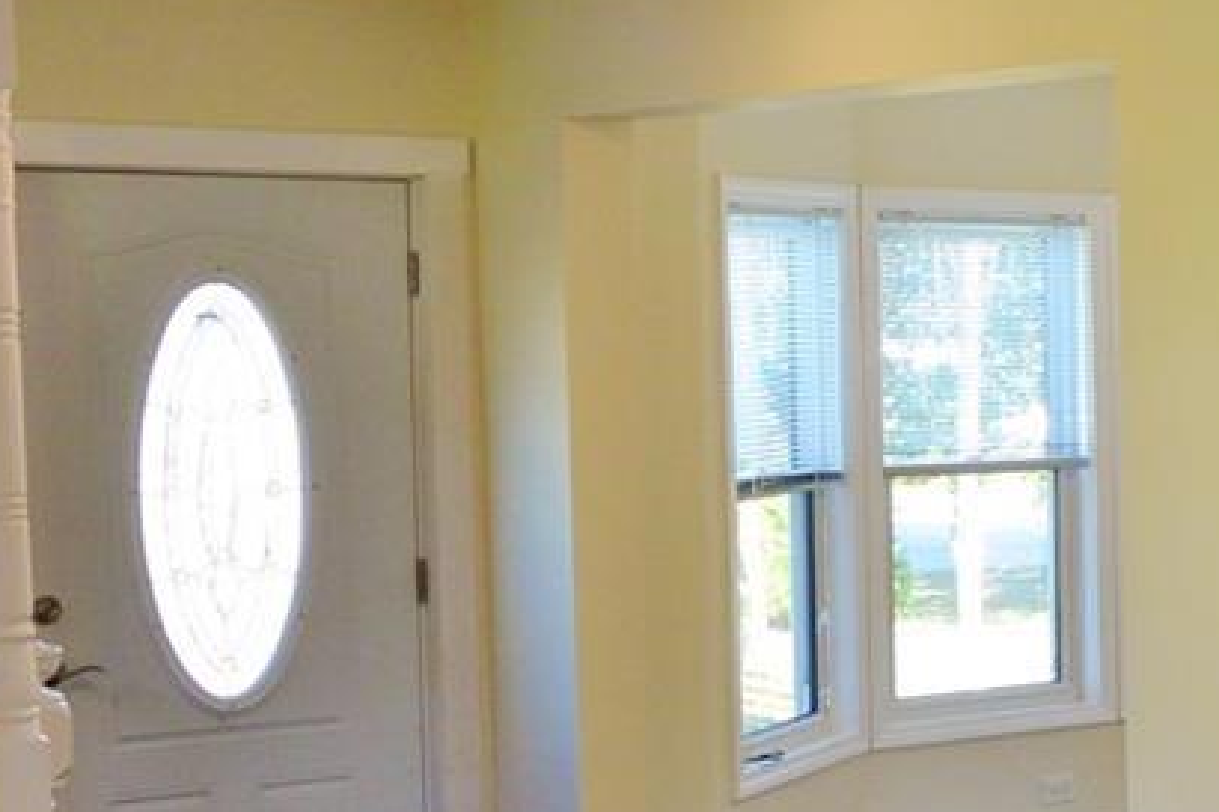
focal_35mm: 80
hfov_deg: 23.7
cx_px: 1359
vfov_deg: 17.0
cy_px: 509
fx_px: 2708
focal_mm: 12.2
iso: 320
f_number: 3.8
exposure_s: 1/125
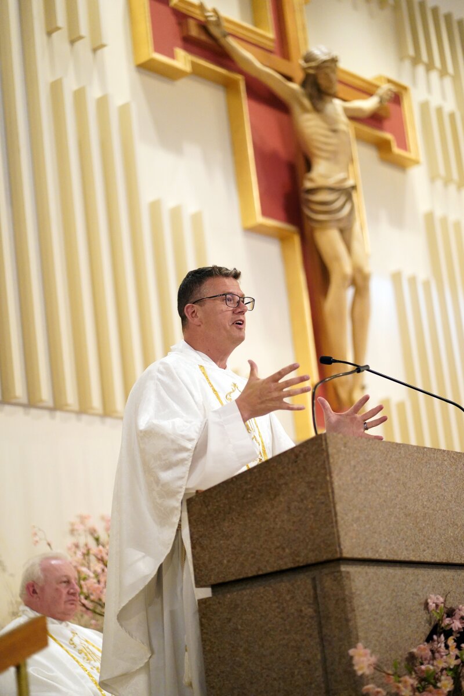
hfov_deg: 16.1
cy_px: 348
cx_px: 232
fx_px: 1643
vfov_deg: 23.9
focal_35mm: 85
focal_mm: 85
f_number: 1.8
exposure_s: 1/320
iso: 6400
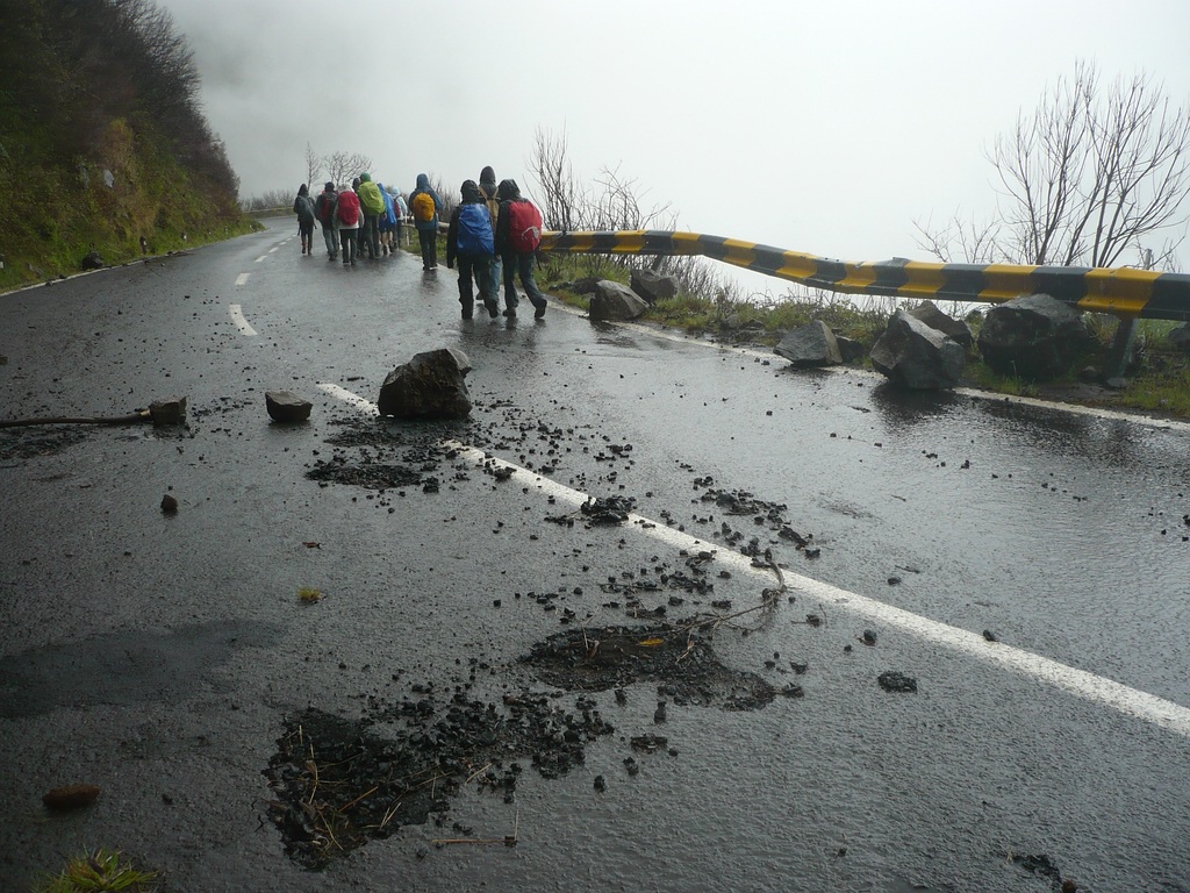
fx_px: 1203
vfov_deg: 40.7
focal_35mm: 35
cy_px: 446
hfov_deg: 52.6
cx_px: 595
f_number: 2.8
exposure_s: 1/400
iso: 100
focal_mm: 5.8
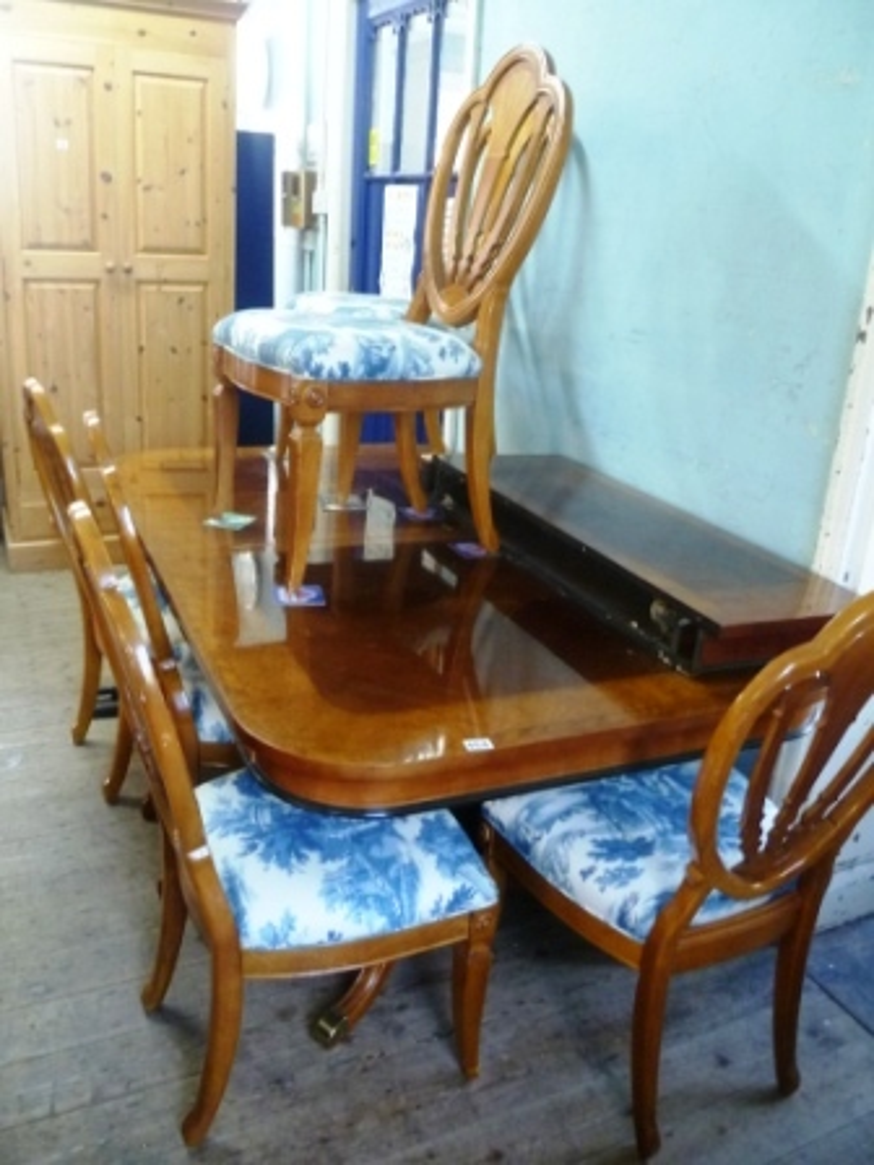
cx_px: 437
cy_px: 582
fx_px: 943
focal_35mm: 28
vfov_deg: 63.4
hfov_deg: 49.7
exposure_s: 1/25
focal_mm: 5
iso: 400
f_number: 2.8
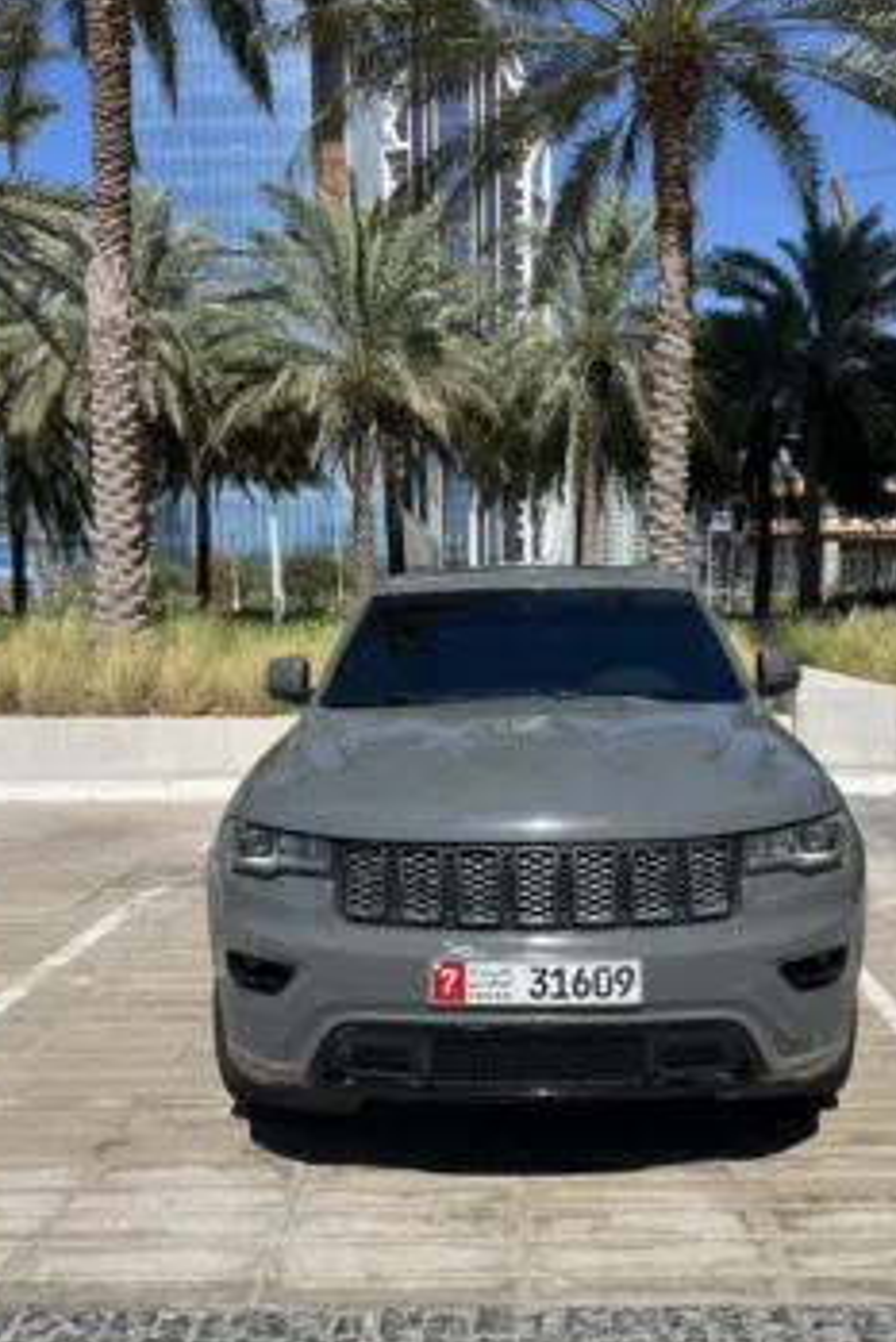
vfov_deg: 60.1
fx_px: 1156
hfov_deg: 42.2
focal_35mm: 31
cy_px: 750
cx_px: 523
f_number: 1.5
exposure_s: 1/5319
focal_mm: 5.7
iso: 50
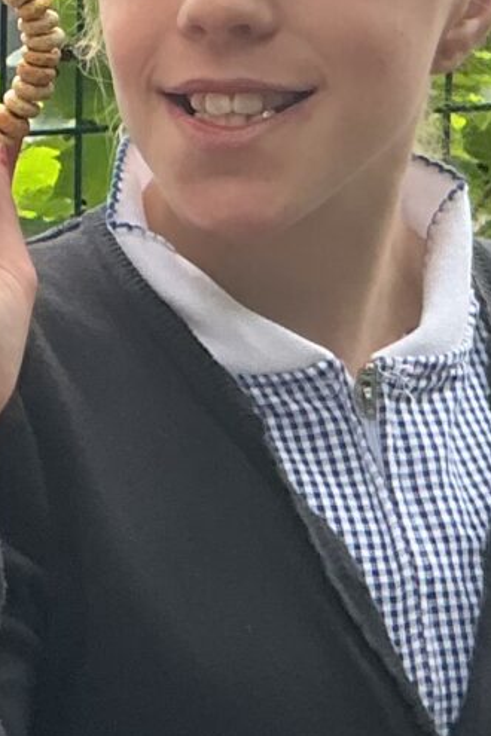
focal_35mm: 156
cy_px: 101
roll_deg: -0.6
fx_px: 3191
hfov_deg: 8.5
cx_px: -323
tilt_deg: -9.5
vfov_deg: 13.1
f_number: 1.8
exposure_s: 1/159
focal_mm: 3
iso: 25
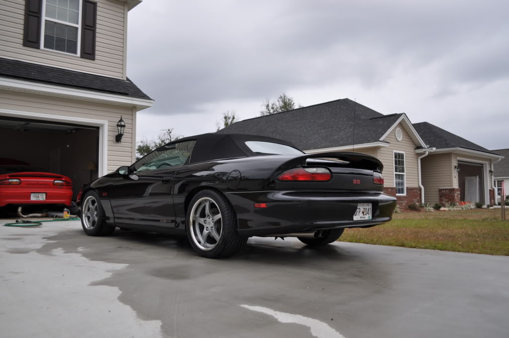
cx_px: 254
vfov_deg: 39.9
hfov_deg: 57.3
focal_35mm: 33
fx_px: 466
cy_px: 169
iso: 200
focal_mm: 22
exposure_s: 1/640
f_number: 3.8
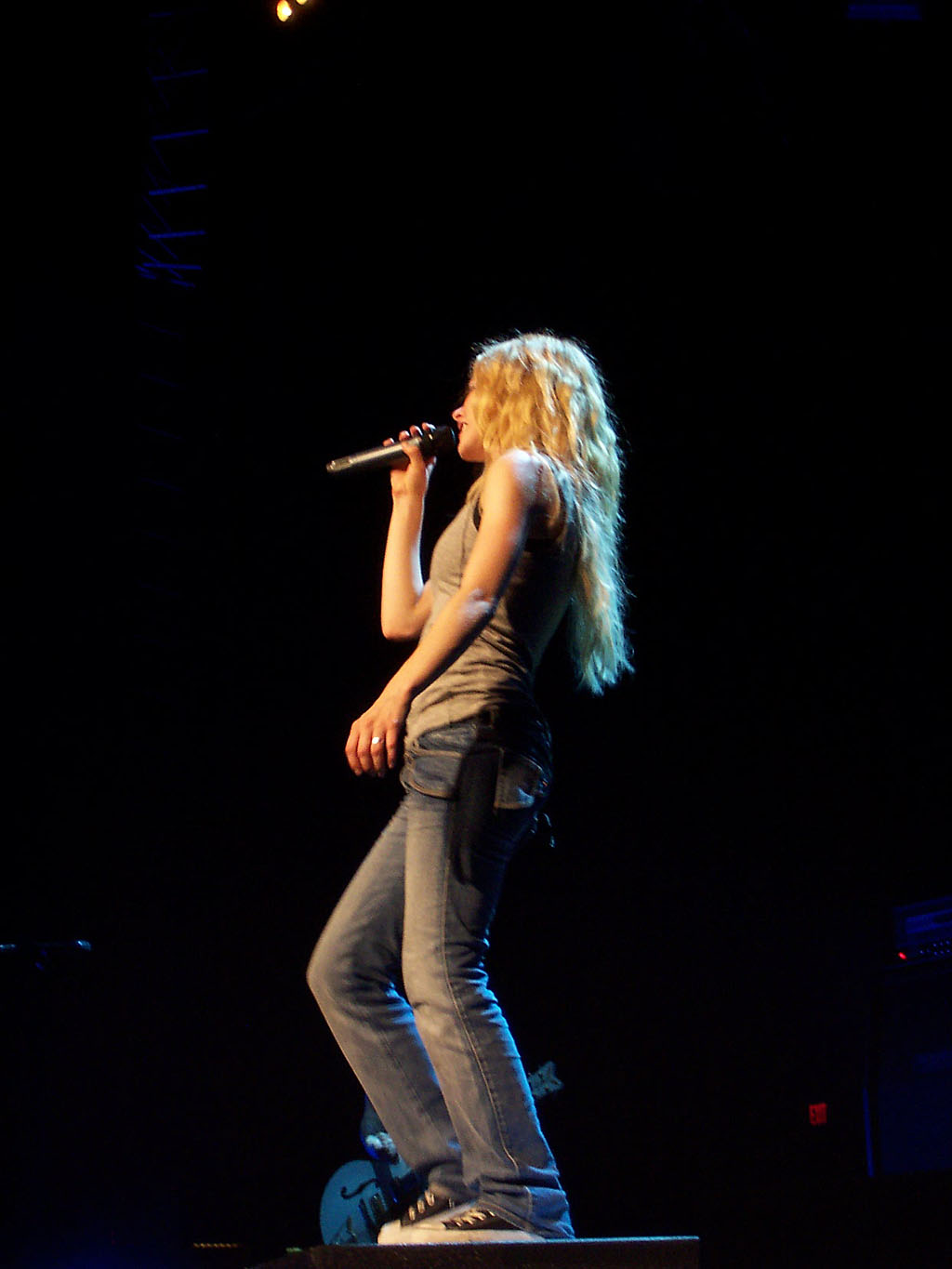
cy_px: 634
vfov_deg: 22.0
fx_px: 3263
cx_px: 476
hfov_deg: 16.6
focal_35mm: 89
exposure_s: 1/60
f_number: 4.1
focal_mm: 13.5
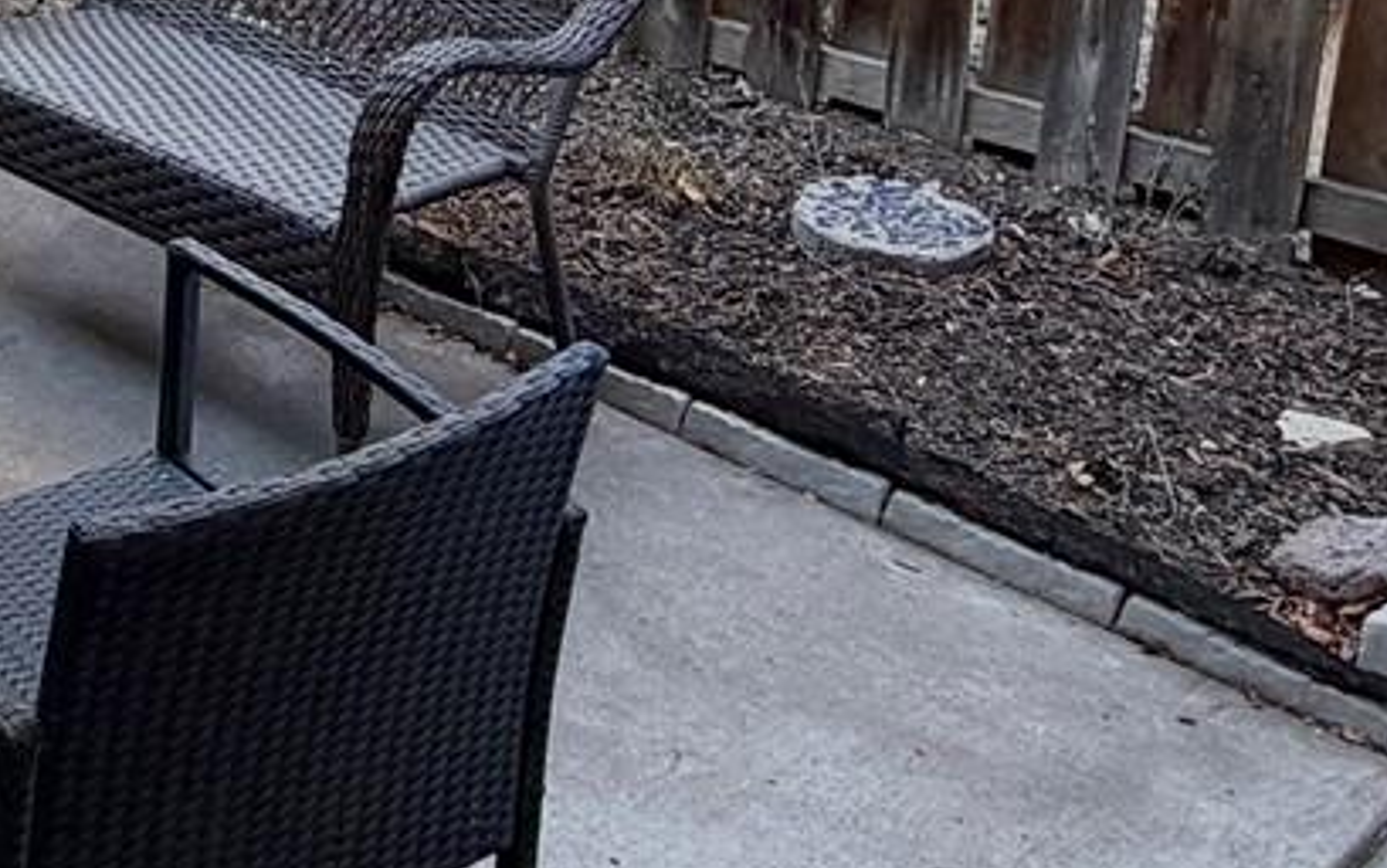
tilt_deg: -12.4
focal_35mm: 58
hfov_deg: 33.0
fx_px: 2193
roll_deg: -1.1
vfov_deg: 20.9
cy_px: -170
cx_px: 95
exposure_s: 1/121
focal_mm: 2.22
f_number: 2.2
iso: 80
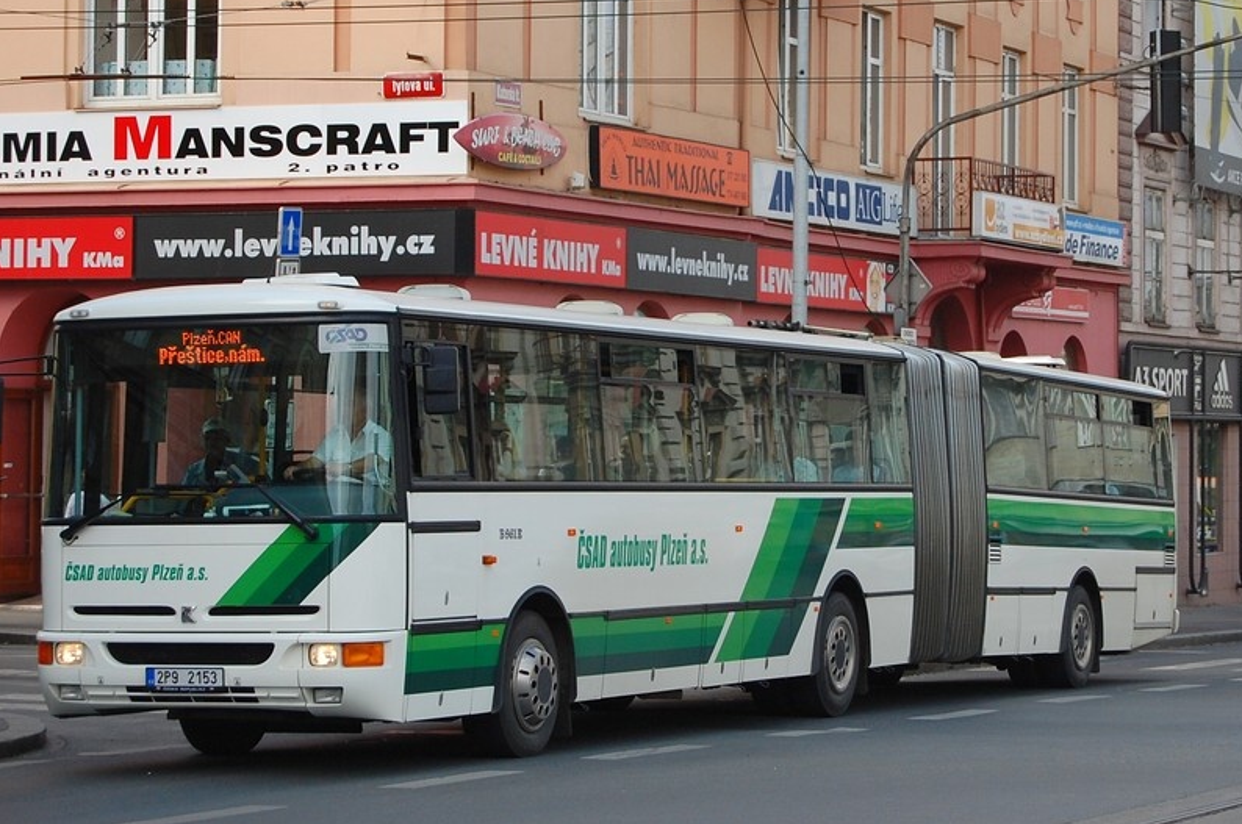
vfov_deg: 14.6
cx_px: 602
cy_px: 419
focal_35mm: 94
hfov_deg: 21.8
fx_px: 3223
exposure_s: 1/640
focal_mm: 55
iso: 400
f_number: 5.6
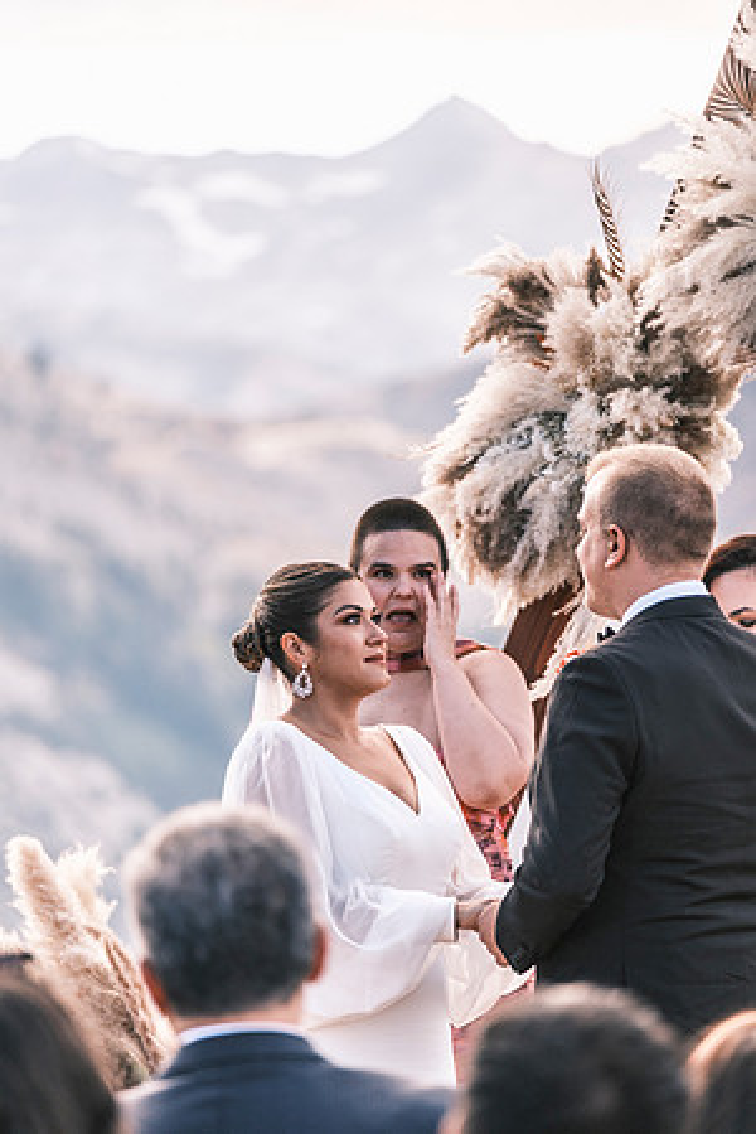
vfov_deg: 9.8
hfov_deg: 6.5
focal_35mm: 210
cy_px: 567
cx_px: 378
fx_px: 6614
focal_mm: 140
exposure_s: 1/1250
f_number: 2.8
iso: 400
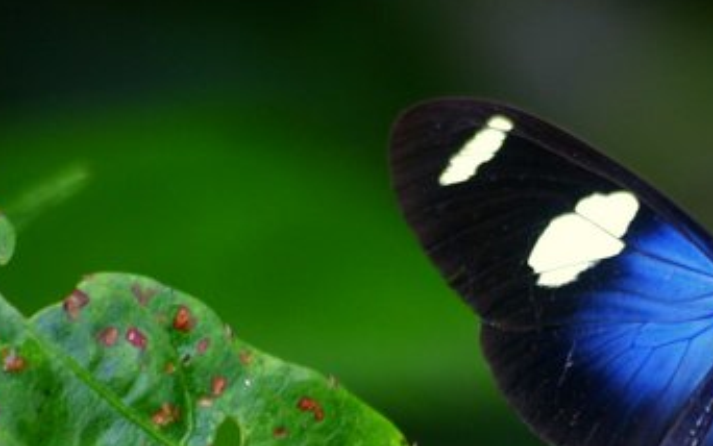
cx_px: 598
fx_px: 15628
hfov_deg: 2.6
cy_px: 340
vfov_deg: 1.6
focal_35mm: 804
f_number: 5.6
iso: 400
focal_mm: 300
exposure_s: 1/125
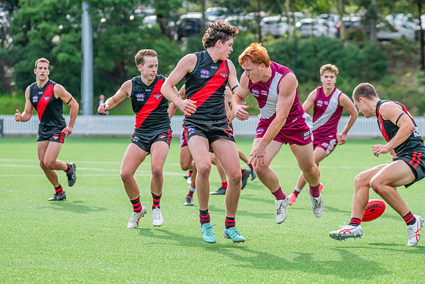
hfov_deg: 10.2
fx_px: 2389
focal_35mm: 202
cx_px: 202
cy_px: 142
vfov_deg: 6.8
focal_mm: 190
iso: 800
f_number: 5.6
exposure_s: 1/1250
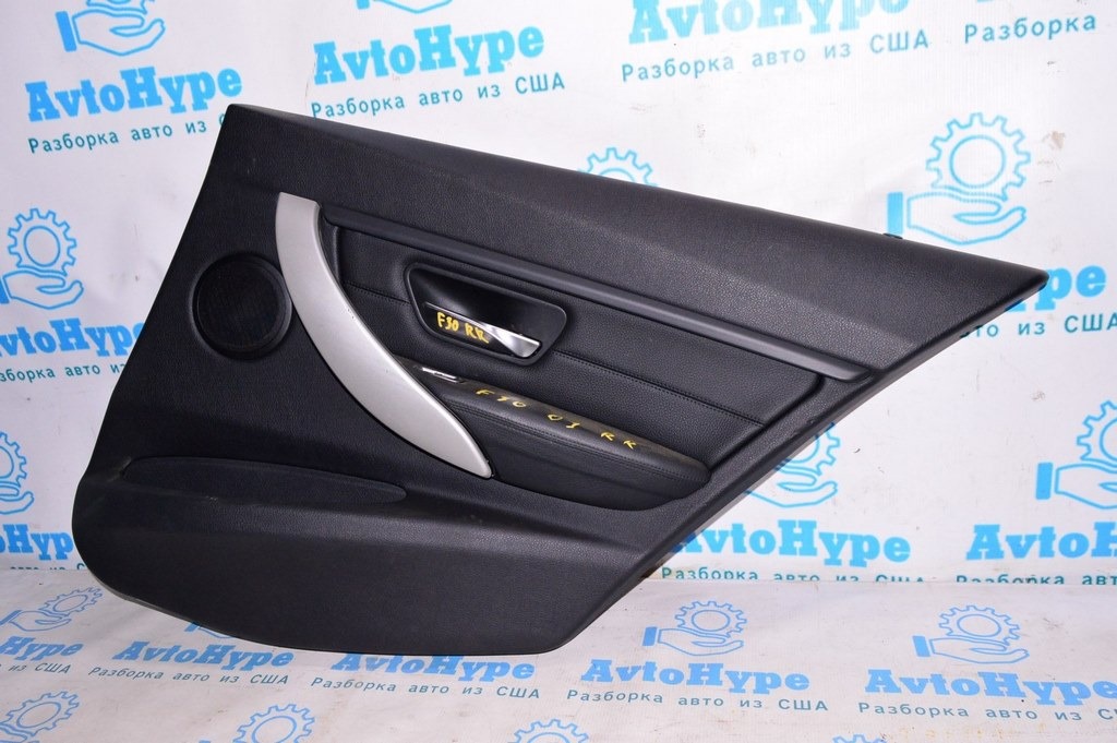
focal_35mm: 30
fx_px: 930
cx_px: 558
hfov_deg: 62.0
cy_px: 372
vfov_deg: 43.5
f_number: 8
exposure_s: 1/200
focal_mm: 20
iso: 1600
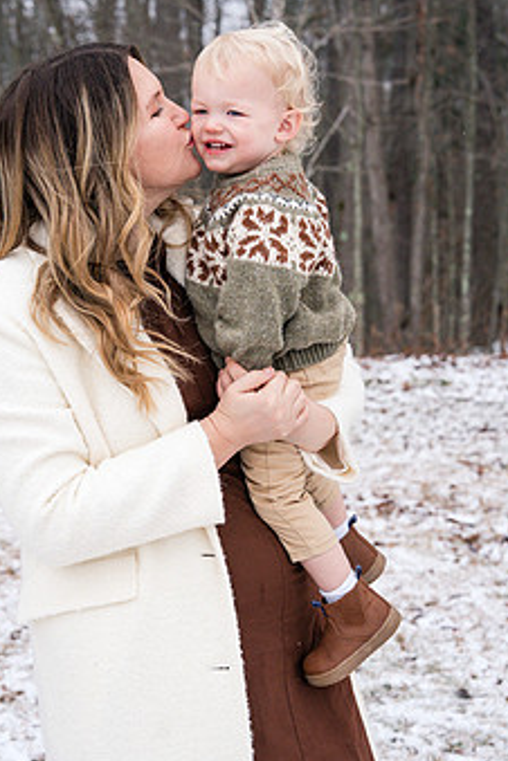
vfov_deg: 21.9
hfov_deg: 14.7
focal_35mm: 93
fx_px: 1968
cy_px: 352
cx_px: 232
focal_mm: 70
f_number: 6.3
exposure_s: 1/250
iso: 1000
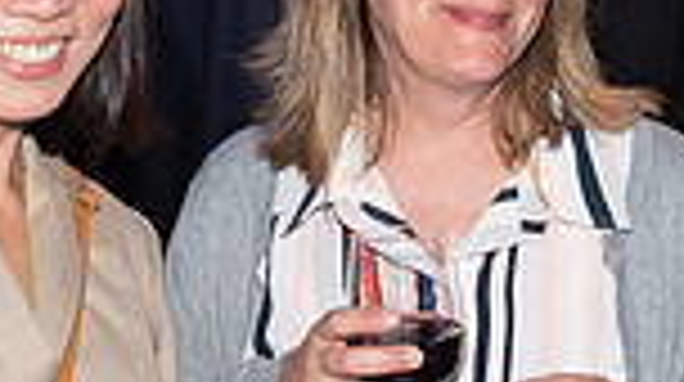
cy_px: 179
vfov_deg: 11.8
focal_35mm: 102
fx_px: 1847
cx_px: 493
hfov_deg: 20.8
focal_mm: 24
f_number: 2.8
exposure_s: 1/25
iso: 1250
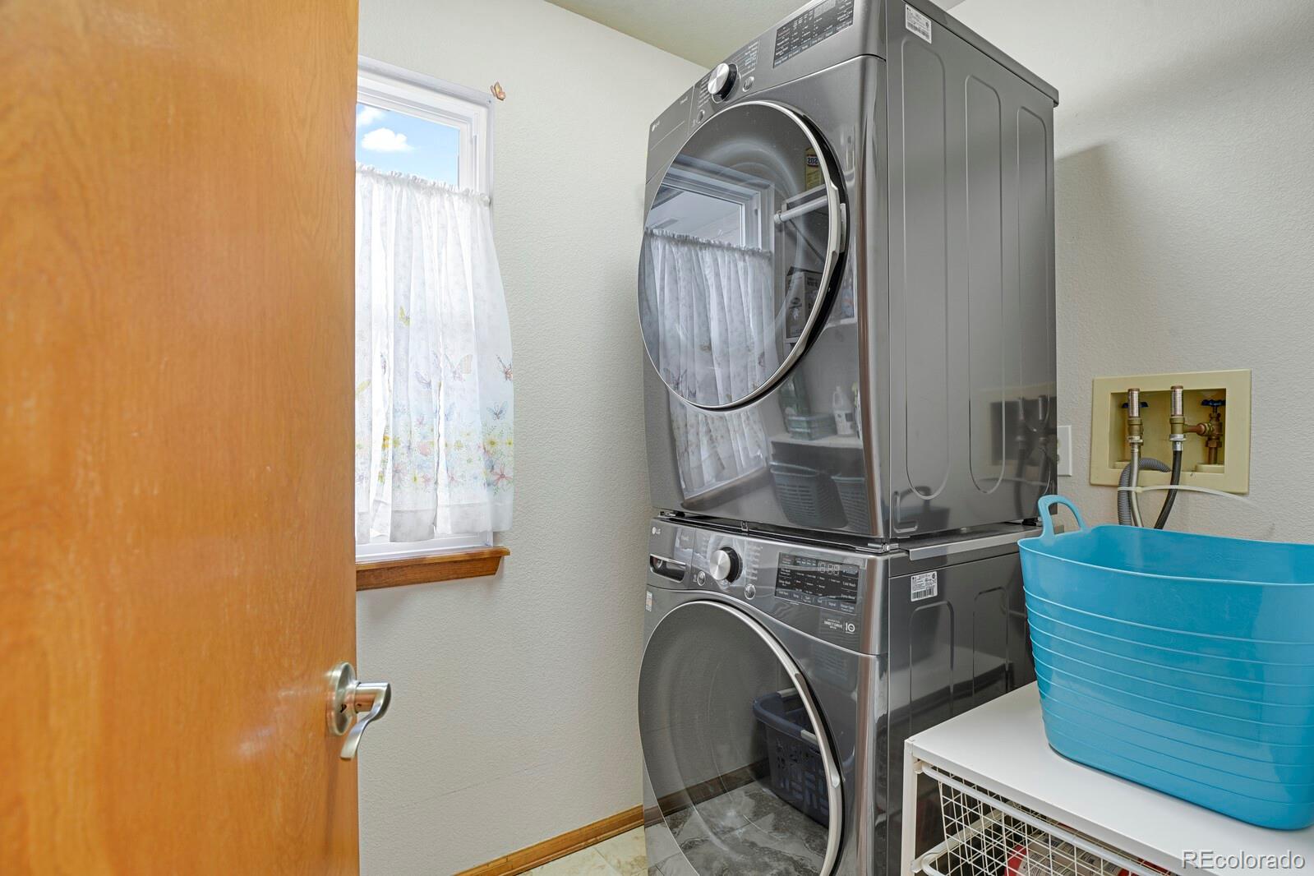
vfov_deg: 70.4
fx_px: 620
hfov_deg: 93.3
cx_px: 657
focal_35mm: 17
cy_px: 438
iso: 250
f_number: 8
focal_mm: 17
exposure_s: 13
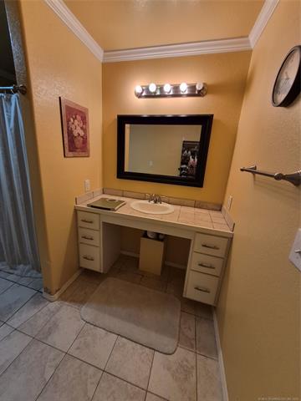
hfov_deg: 89.9
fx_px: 151
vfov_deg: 106.2
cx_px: 150
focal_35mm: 13
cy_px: 200
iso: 200
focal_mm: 1.74
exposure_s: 1/60
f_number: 2.2
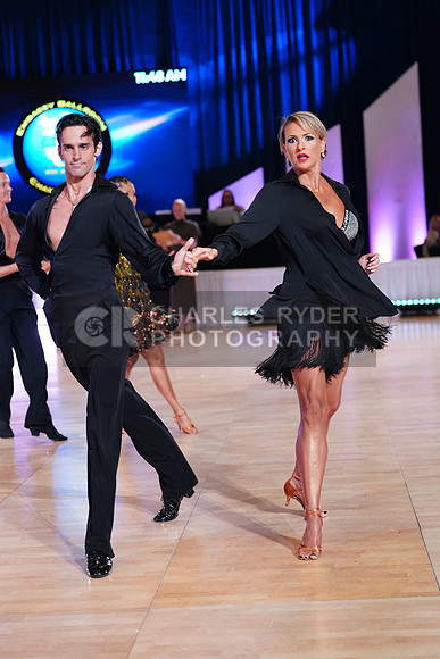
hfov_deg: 19.5
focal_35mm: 70
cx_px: 220
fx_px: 1282
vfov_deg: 28.8
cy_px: 330
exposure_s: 1/400
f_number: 2.8
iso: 2000
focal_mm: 70
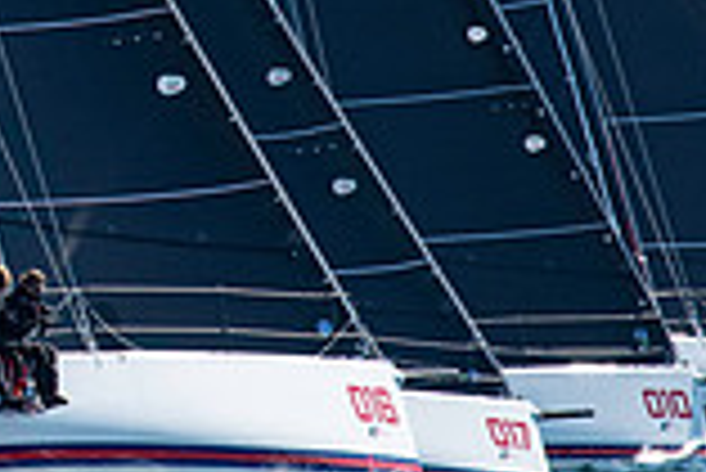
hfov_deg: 1.2
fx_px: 32682
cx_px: -459
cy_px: -232
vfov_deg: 0.8
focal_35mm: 1665
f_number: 5
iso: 320
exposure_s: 1/2000
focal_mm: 300
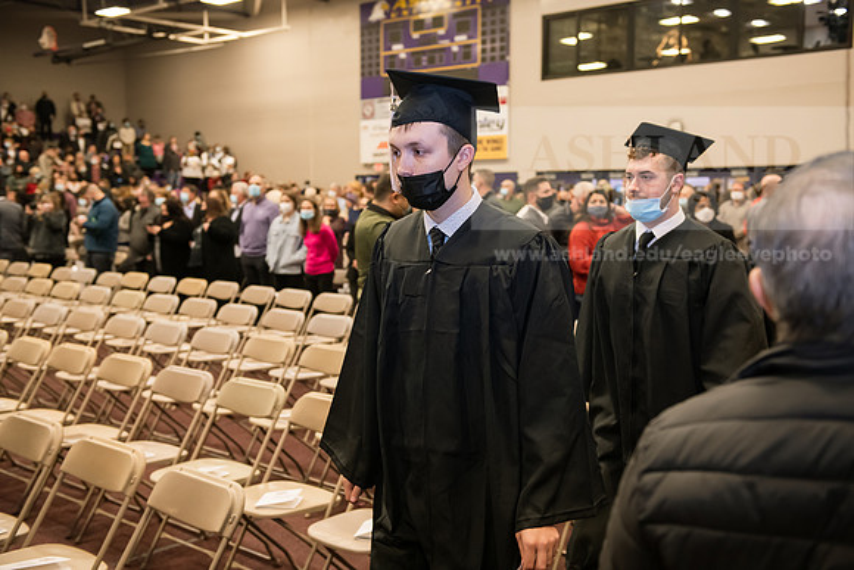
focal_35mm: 42
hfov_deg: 46.4
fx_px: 997
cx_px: 427
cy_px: 285
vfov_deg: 31.9
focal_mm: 42
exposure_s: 1/200
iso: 1600
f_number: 3.5
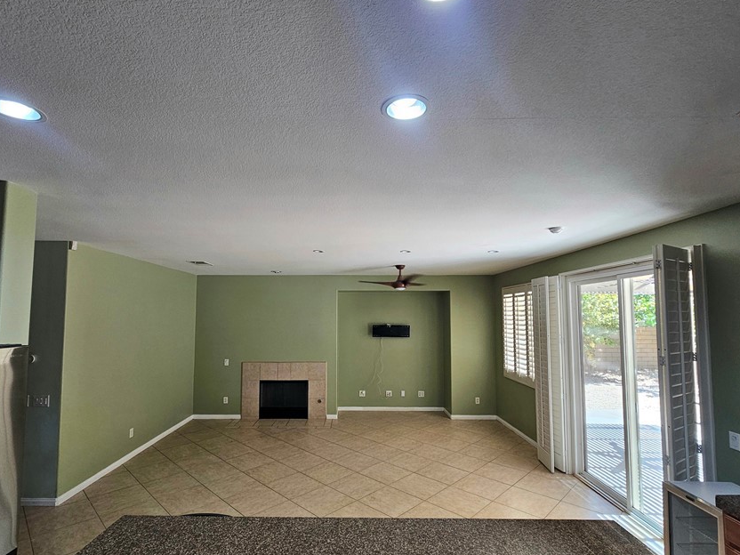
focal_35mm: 16
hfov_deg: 94.4
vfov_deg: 78.0
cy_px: 293
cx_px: 348
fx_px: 342
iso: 80
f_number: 2.2
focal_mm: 2.2
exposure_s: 1/60.2
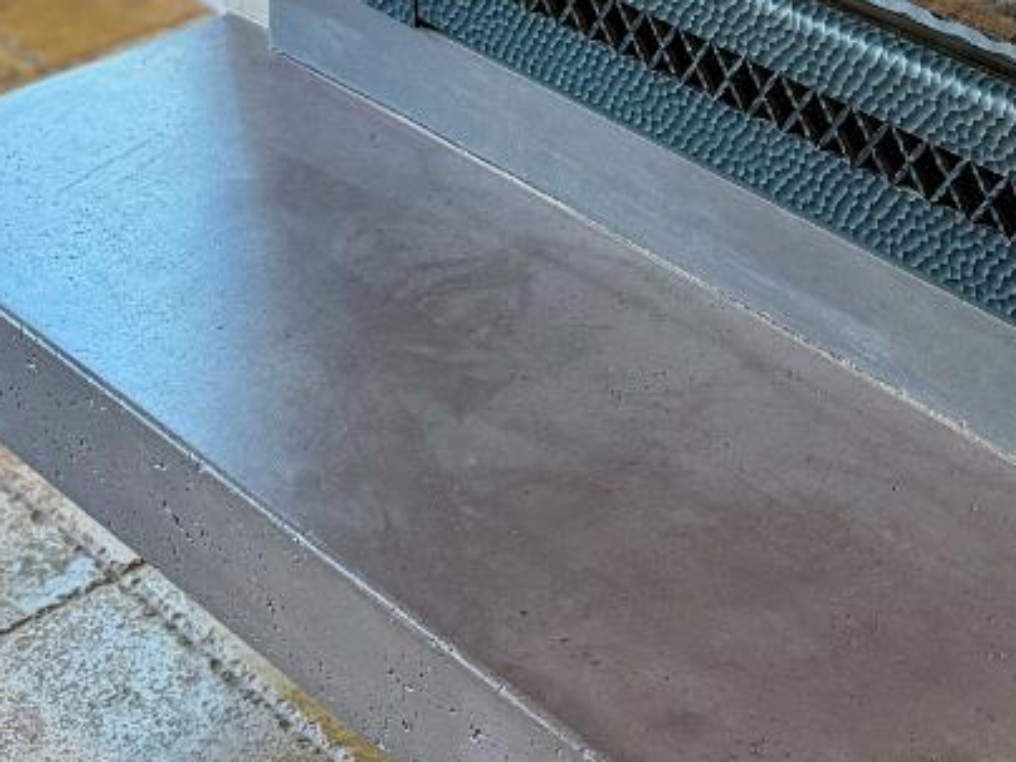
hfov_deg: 21.9
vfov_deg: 15.3
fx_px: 2612
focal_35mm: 89
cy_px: -389
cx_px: 704
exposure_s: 1/120
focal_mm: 6.76
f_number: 1.78
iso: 250
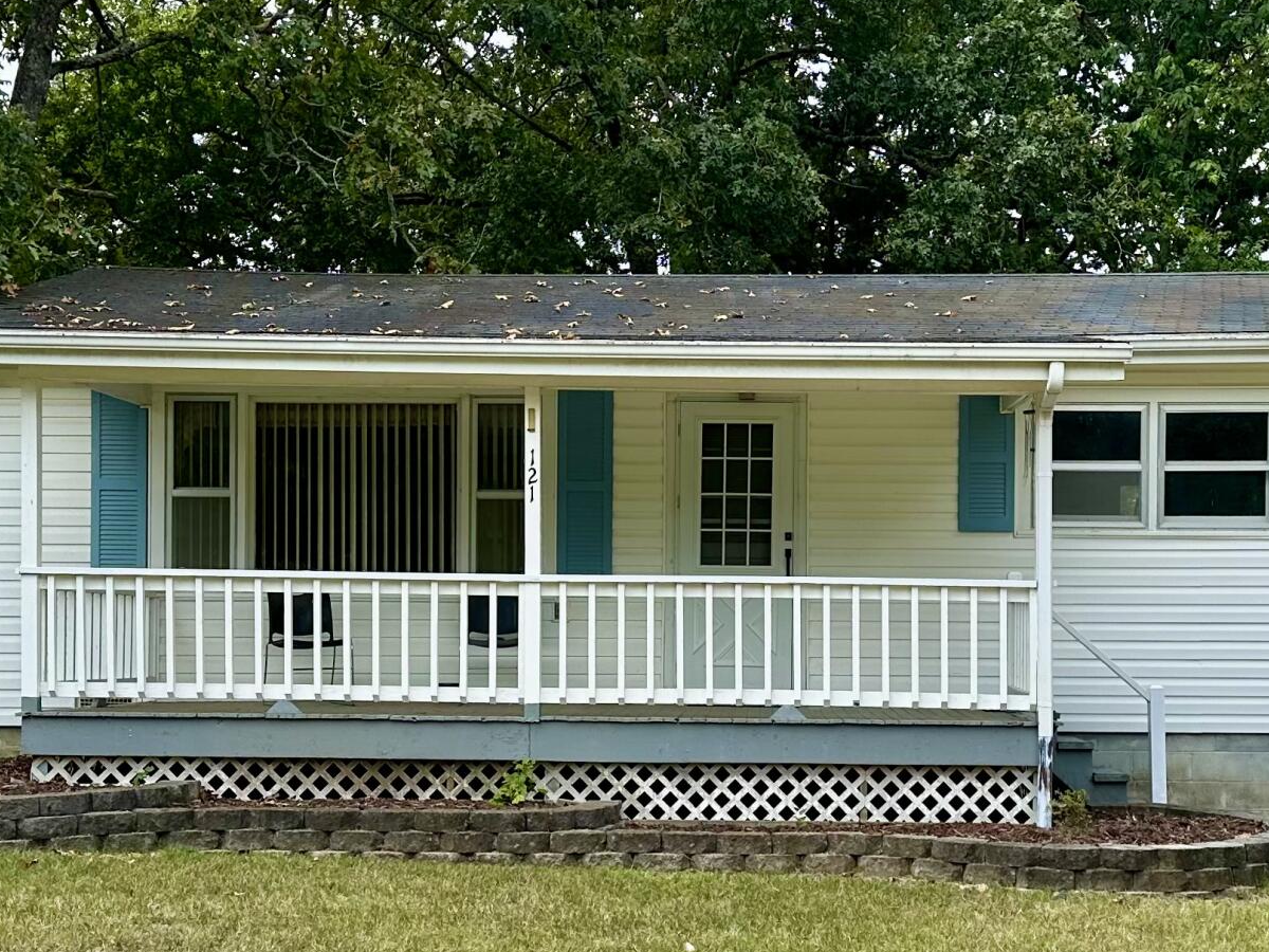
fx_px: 2200
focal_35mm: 60
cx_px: 733
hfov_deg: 32.1
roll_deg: -0.3
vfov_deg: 24.3
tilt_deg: +0.6
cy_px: 651
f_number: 1.78
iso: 80
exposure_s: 1/1256
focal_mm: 6.86
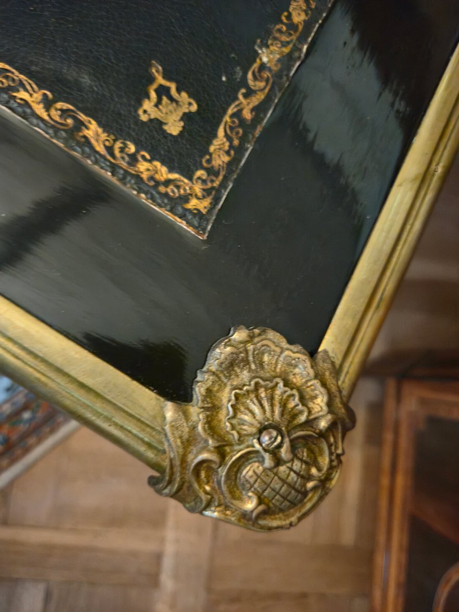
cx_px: 230
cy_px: 306
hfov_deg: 58.9
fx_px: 407
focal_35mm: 23
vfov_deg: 73.9
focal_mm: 5.4
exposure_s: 1/25
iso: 1000
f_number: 1.8
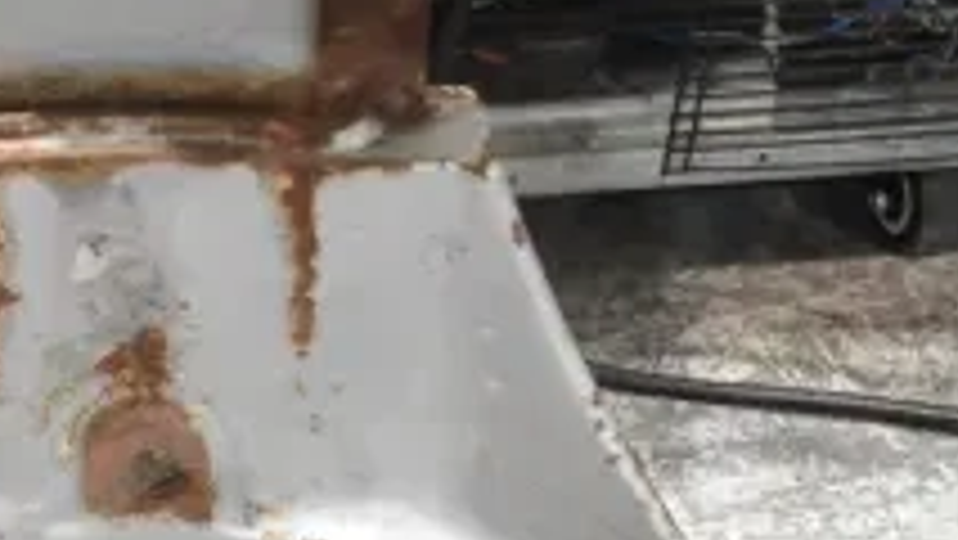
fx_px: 2287
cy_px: 781
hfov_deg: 23.0
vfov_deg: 12.8
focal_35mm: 90
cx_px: 81
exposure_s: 1/60
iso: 1600
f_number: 3.8
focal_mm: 20
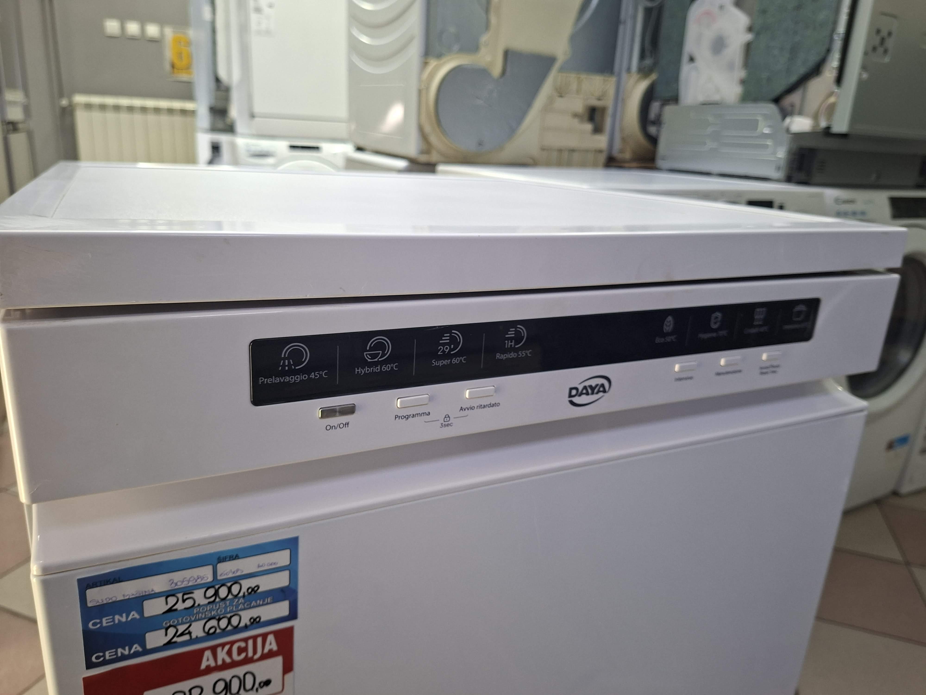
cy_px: 348
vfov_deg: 58.9
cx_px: 463
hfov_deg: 73.9
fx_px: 615
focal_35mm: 23
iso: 200
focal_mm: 5.54
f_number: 1.8
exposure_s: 1/50
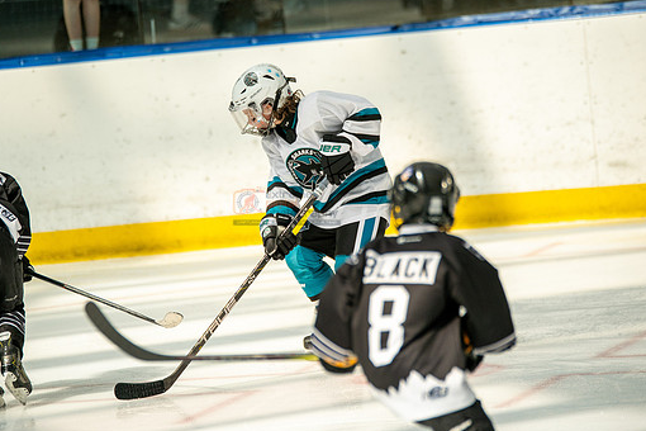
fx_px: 5329
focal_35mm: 297
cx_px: 288
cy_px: 206
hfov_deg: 6.9
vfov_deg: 4.6
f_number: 3.2
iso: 1600
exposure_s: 1/6400
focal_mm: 261
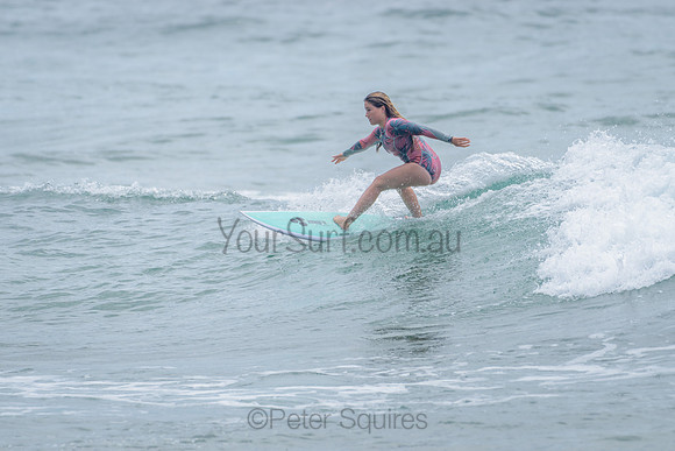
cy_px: 212
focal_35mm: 613
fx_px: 11498
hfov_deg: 3.4
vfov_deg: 2.2
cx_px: 382
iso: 200
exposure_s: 1/2000
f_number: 5.6
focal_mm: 500
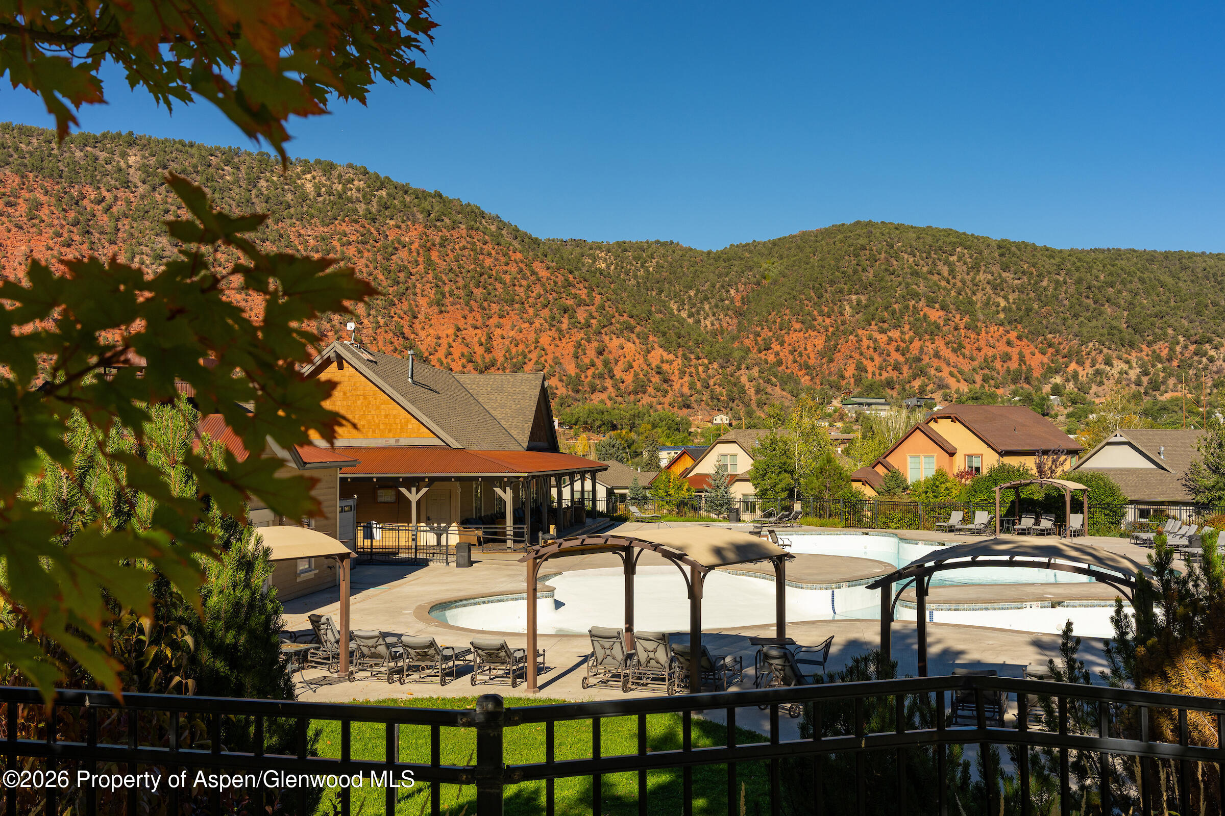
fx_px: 1215
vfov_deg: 37.2
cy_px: 408
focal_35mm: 36
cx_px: 612
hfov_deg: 53.5
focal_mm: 35.7
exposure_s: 1/320
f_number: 11
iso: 200
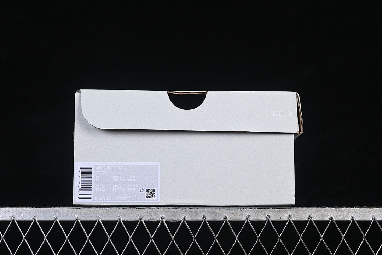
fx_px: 796
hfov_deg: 27.0
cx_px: 191
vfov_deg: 18.2
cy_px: 128
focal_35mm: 75
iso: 160
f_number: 8
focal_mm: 50
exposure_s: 1/80
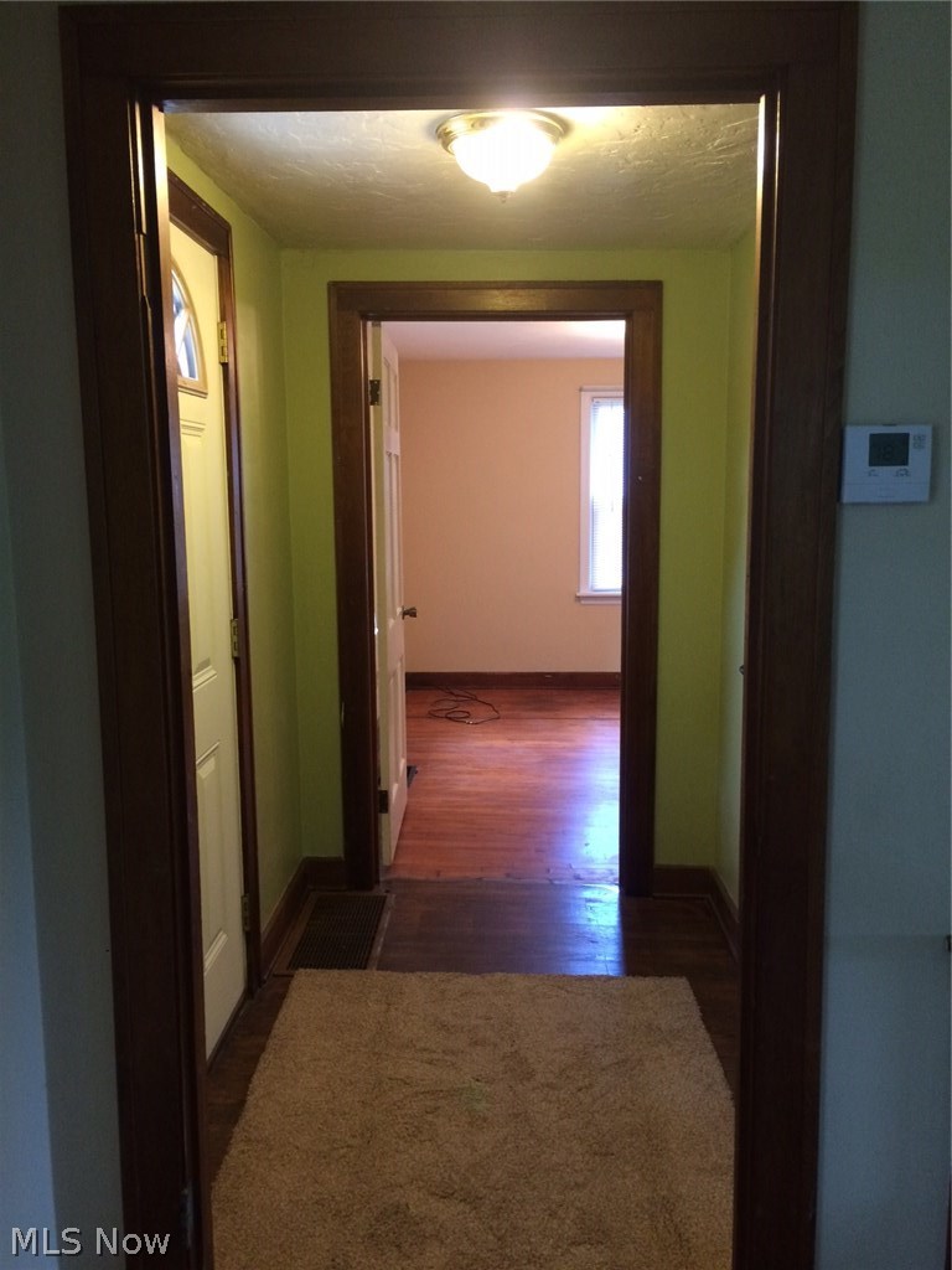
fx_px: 1063
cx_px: 476
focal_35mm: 29
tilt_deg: -6.5
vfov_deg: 61.7
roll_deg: +0.8
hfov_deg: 48.2
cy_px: 635
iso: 160
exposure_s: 1/30
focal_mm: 4.15
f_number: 2.2
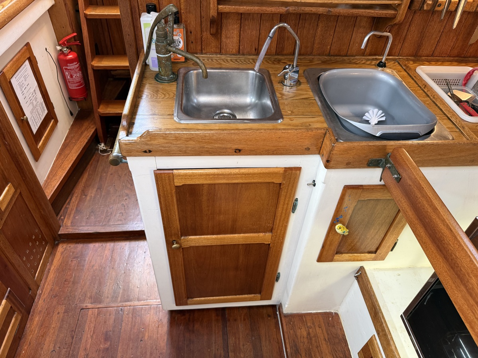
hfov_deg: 71.6
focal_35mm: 24
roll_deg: -2.7
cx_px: 239
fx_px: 331
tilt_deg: -43.0
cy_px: 179
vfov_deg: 56.8
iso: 200
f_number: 1.78
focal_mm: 6.76
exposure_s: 1/62
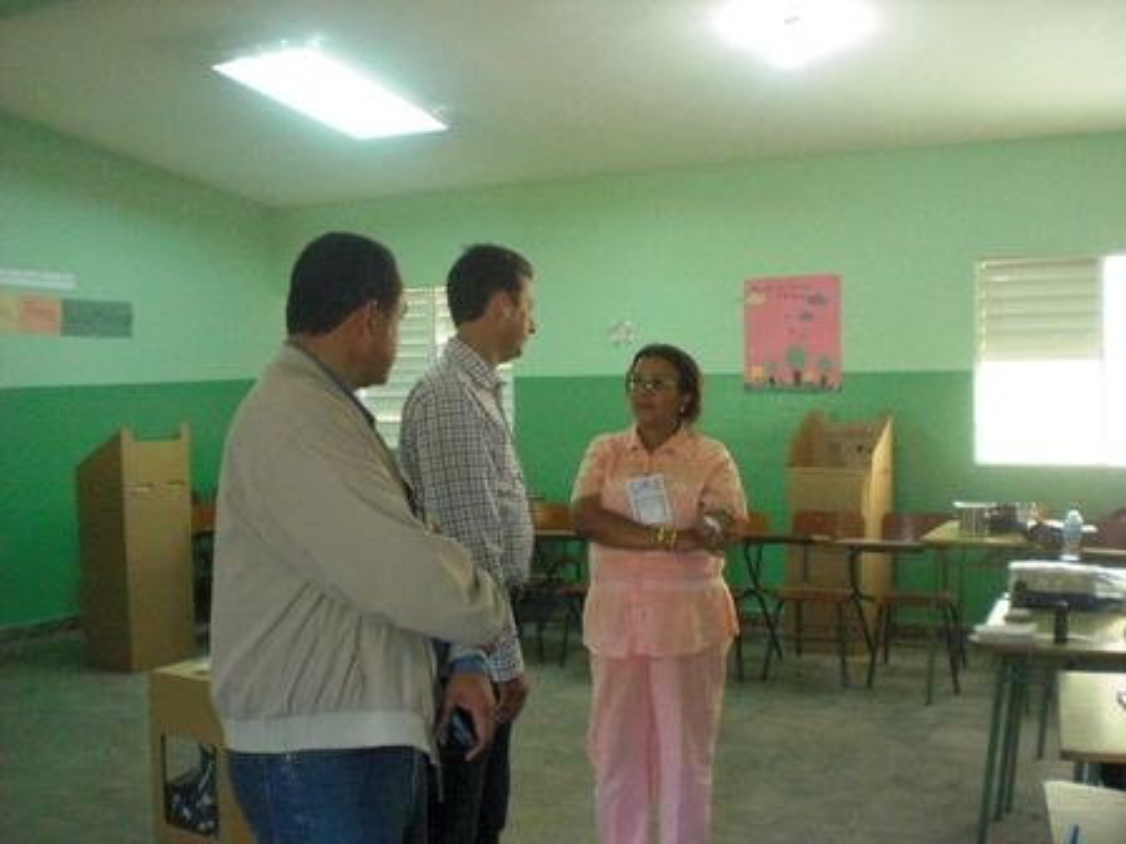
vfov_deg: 37.7
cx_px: 563
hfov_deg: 49.0
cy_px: 422
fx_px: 1236
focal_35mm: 38
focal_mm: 6.3
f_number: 3.1
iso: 800
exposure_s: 1/80
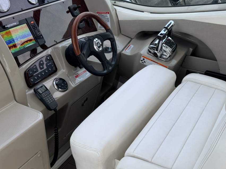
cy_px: 74
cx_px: 110
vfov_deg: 32.2
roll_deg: +3.0
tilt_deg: -25.4
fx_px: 294
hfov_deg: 42.1
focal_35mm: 45
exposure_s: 1/1174
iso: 80
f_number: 1.78
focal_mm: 6.76
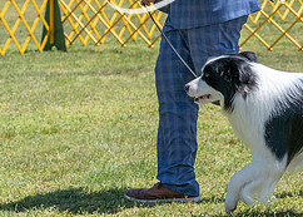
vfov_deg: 7.5
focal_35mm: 192
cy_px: 54
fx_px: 1653
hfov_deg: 10.3
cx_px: 346
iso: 800
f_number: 6.3
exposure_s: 1/2500
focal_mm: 70
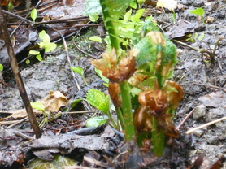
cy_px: 62
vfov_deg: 7.5
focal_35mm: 198
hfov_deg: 10.0
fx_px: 1292
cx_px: 96
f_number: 4.4
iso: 400
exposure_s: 1/60
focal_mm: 13.6
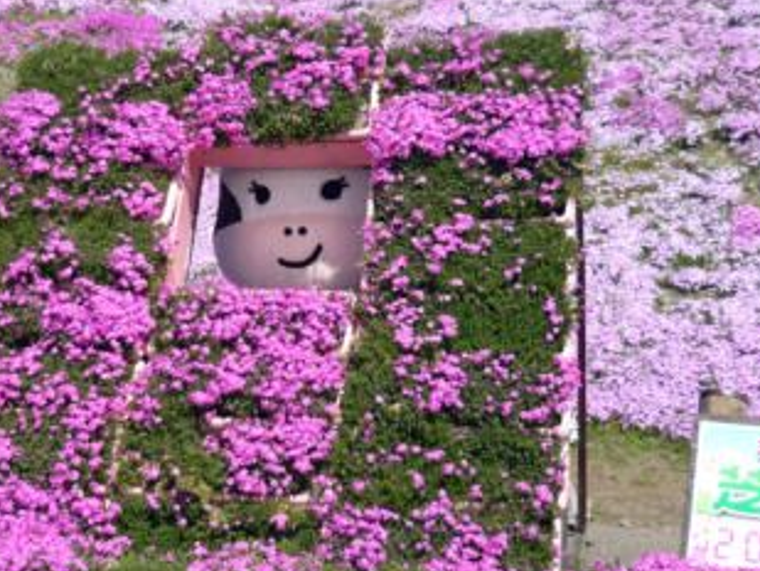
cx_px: 315
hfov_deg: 30.2
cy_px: 209
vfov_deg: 22.9
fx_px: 1406
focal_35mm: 64
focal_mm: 5.5
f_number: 8
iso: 100
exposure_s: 1/160
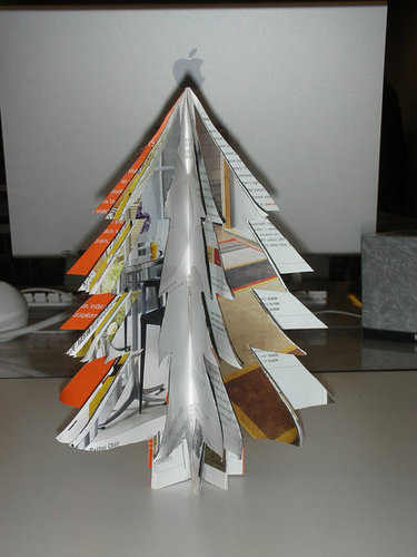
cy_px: 278
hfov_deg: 24.0
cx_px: 208
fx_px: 980
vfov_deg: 31.7
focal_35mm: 61
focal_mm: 10.1
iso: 50
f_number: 4
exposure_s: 1/120
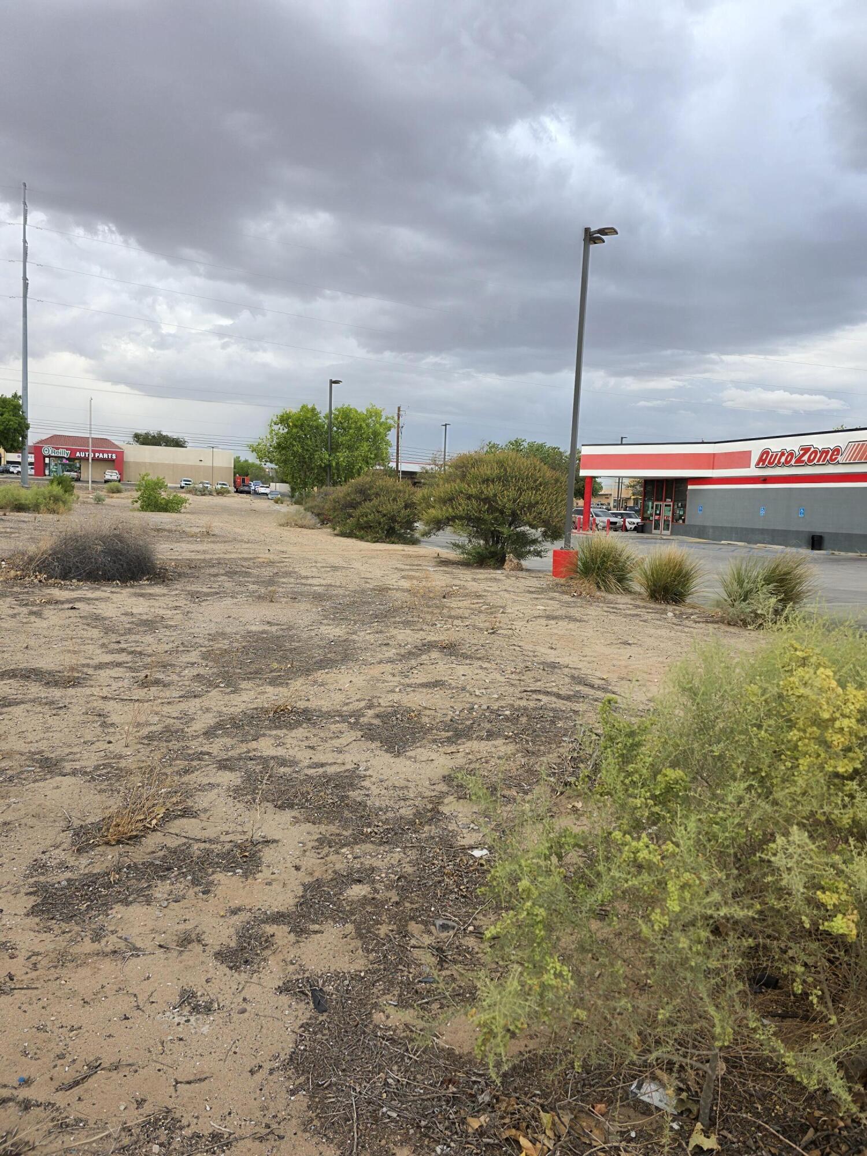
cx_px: 434
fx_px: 768
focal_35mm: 23
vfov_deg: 73.9
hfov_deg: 58.9
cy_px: 578
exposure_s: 1/180
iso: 40
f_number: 1.7
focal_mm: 6.3
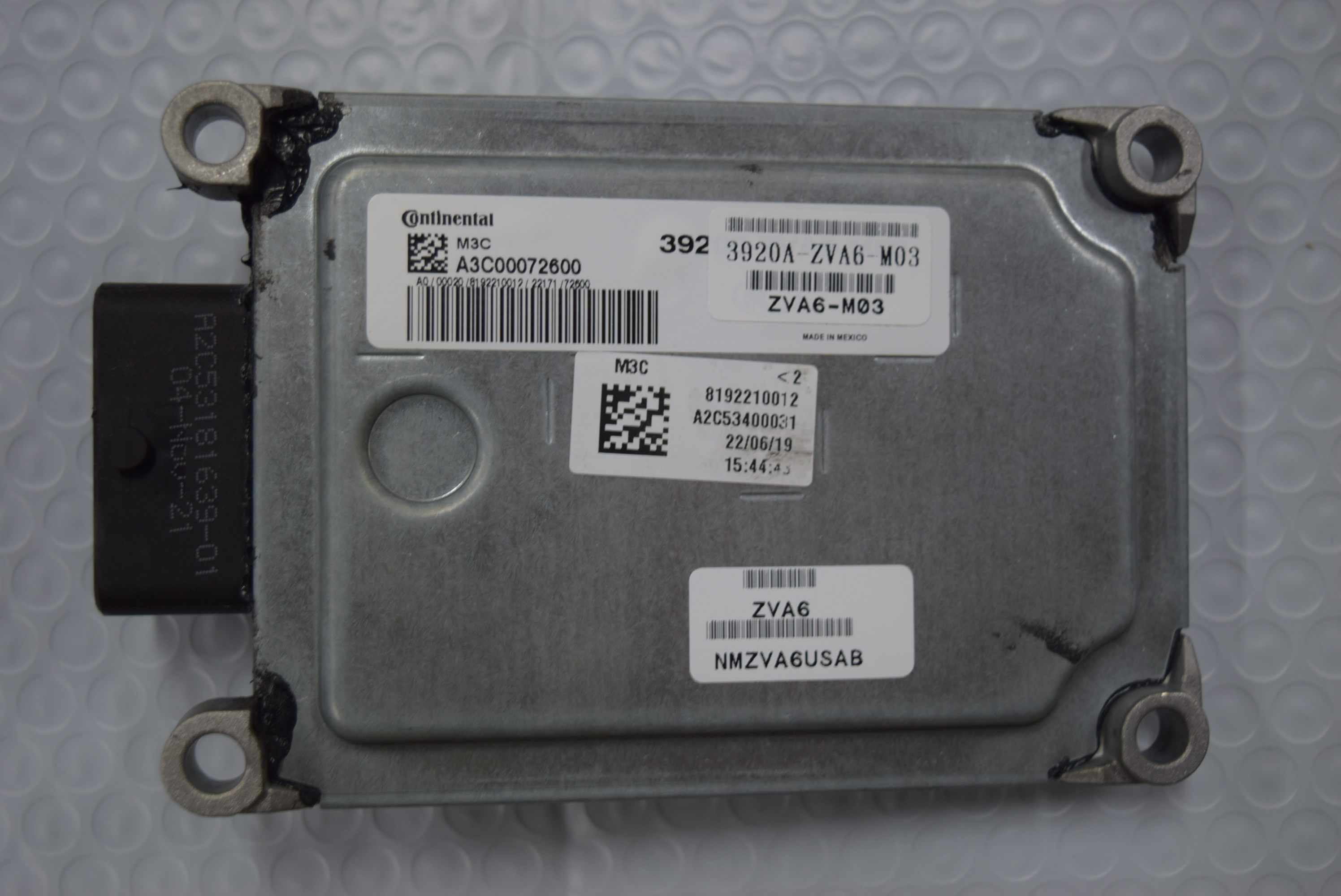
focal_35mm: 46
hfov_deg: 42.3
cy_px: 448
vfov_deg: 29.0
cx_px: 670
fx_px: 1733
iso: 400
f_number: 4.2
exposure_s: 1/80
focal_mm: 31
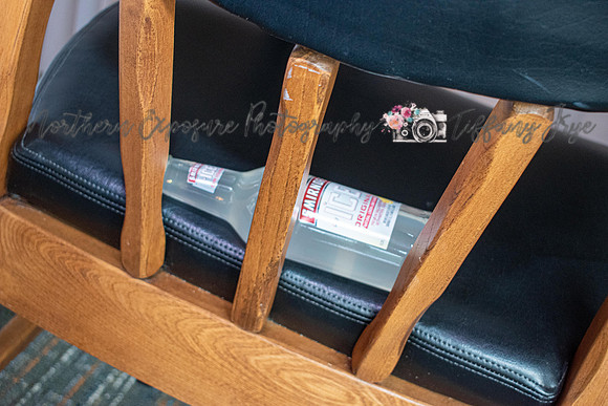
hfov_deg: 38.9
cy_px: 203
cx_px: 304
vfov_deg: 26.5
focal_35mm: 51
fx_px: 861
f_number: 4.5
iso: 1400
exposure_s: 1/60
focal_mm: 34
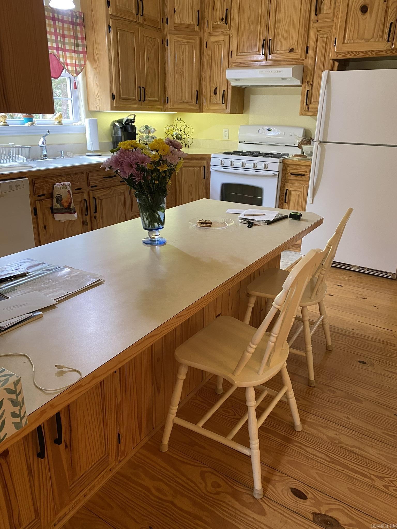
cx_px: 198
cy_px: 264
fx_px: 398
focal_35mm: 26
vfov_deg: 67.3
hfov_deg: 53.1
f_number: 1.8
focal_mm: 4.25
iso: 200
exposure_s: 1/60
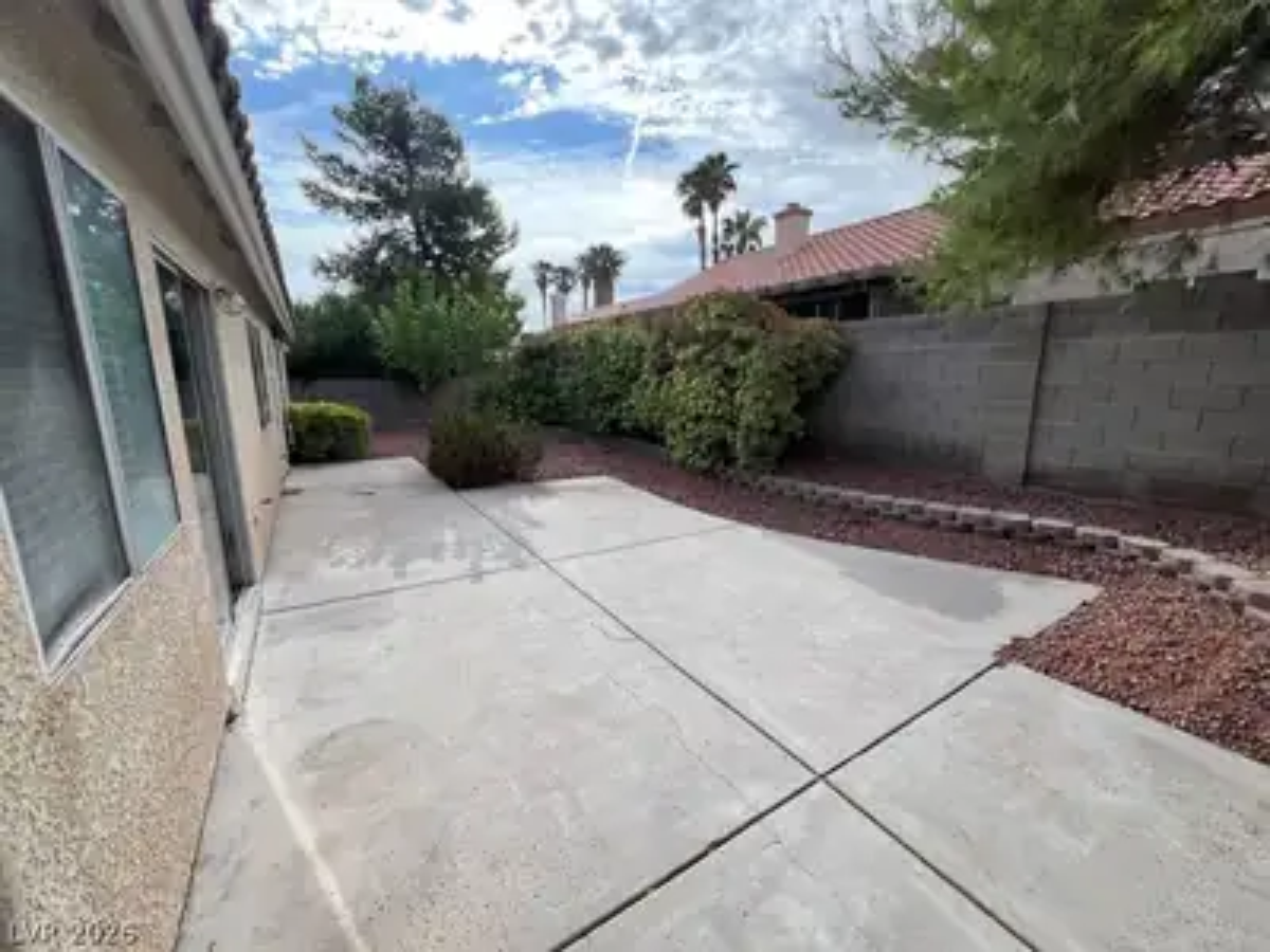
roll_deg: +0.9
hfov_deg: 106.2
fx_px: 477
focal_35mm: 13
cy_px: 476
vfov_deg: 89.9
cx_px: 635
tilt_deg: -10.5
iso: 32
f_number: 1.8
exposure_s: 1/834
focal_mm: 1.57
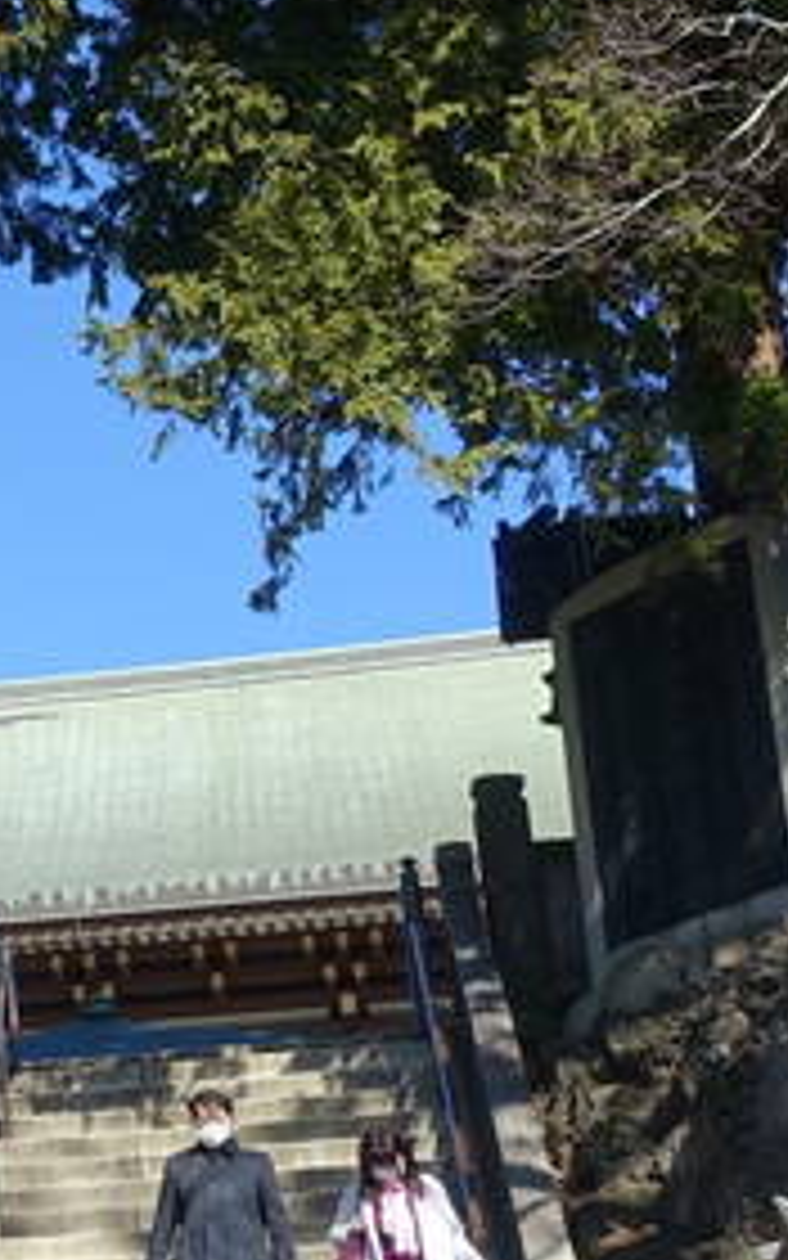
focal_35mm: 105
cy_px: 720
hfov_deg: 11.4
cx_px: -734
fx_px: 3608
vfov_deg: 19.8
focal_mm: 8.8
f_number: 5.6
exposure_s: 1/320
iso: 125
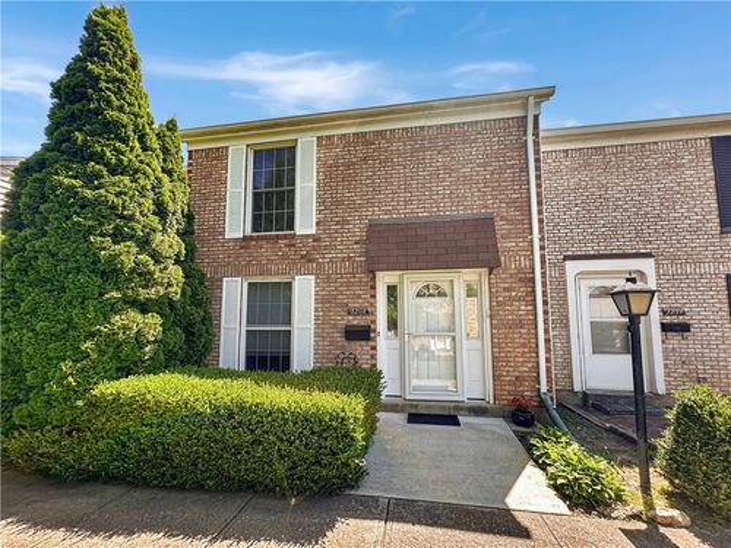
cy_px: 274
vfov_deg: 85.7
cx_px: 366
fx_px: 296
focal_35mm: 14
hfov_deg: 102.1
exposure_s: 1/440
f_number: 2.2
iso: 40
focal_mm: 2.22
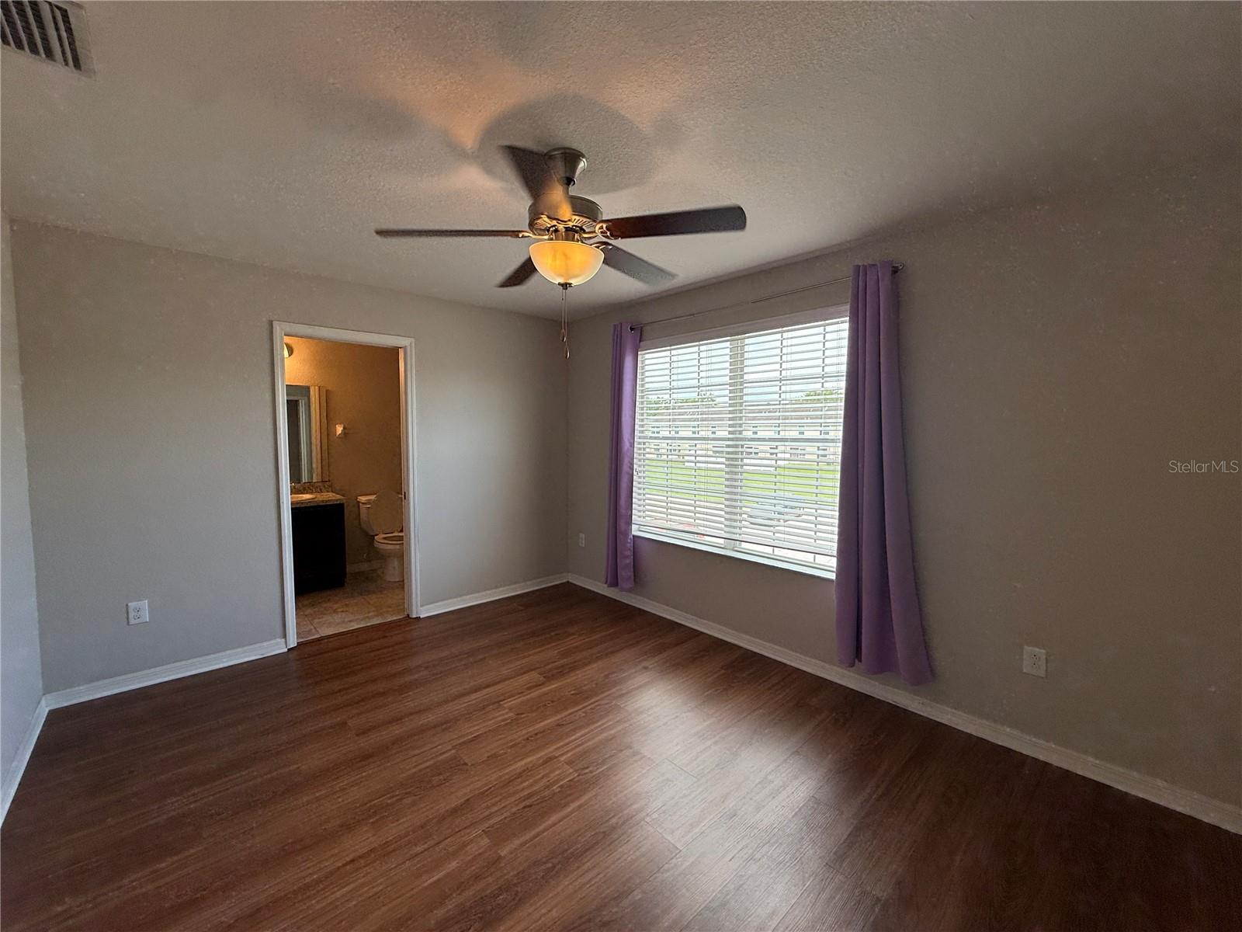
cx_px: 621
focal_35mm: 14
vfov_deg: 85.7
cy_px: 466
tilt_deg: -3.8
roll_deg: -0.5
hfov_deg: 102.1
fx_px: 502
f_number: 2.2
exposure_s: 1/141
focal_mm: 2.22
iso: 50
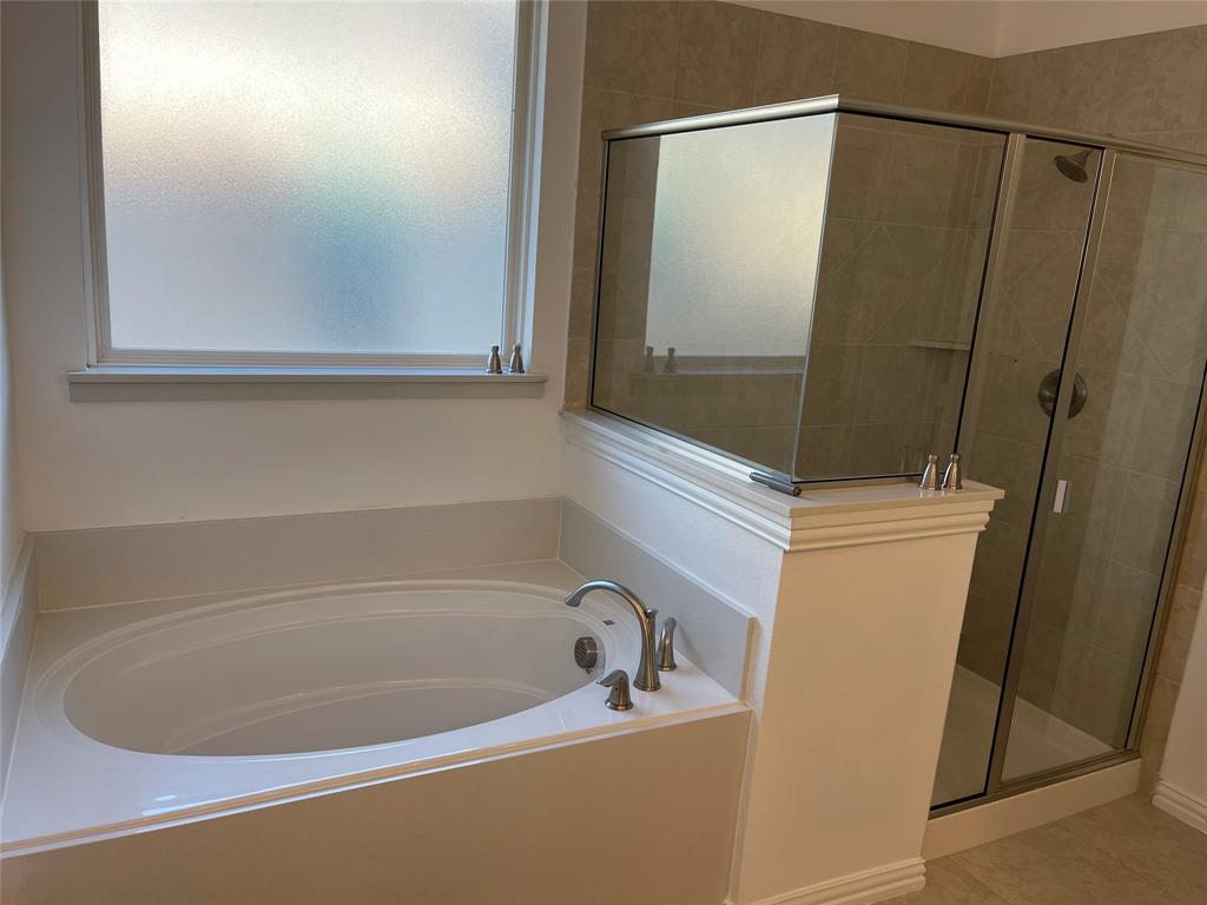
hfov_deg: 67.3
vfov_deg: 53.1
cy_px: 452
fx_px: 907
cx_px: 604
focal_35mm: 26
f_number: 1.6
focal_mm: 5.1
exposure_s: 1/120
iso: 64
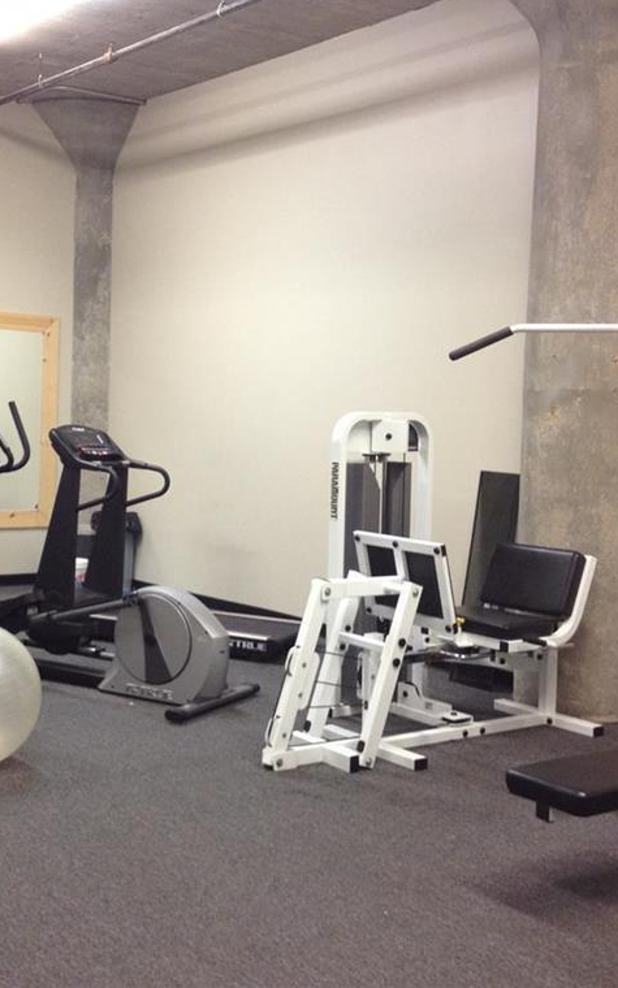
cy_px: 490
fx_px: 1347
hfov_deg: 25.6
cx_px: 174
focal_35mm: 50
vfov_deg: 40.3
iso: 160
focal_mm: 4.28
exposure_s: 1/20
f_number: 2.4
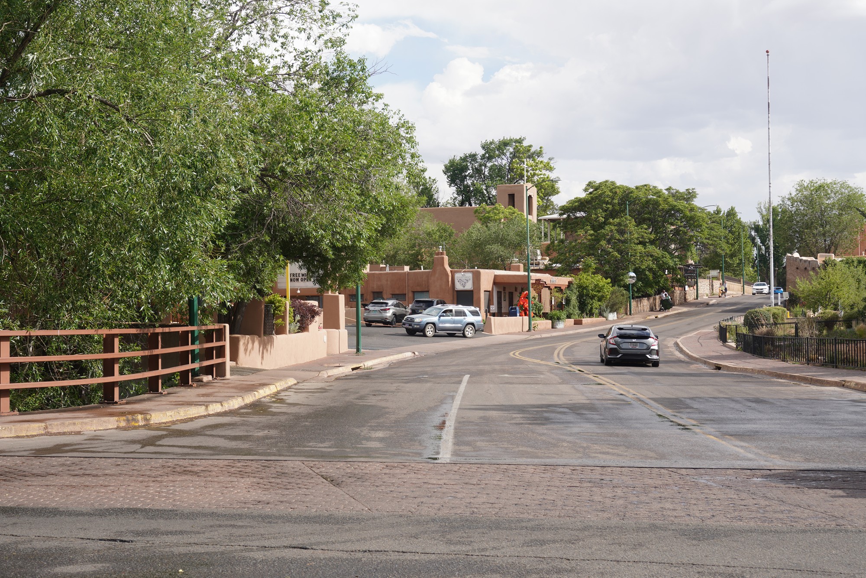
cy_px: 289
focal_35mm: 59
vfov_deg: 23.0
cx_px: 433
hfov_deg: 33.9
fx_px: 1419
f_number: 10
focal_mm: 59
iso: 100
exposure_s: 1/100
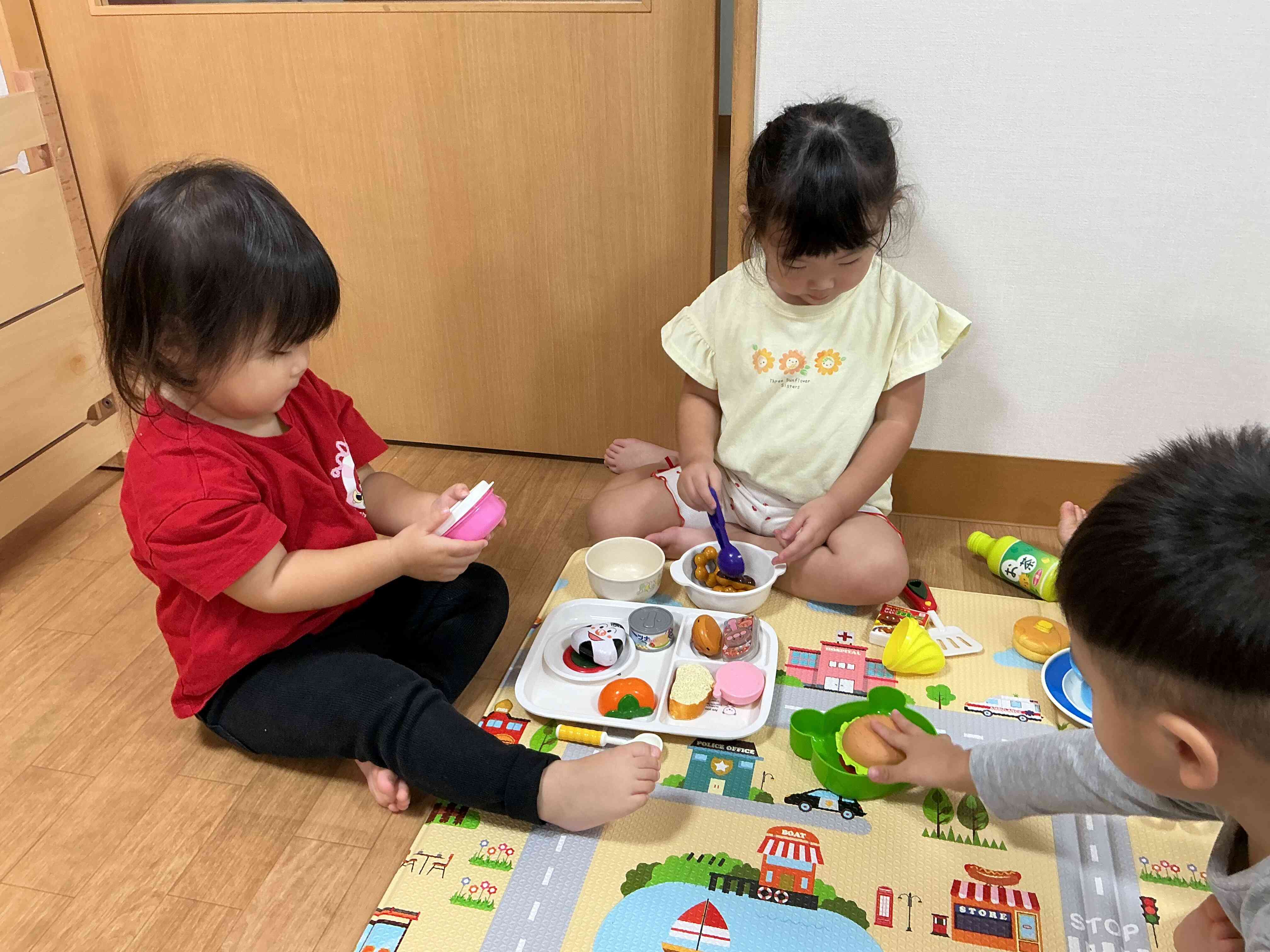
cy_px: 476
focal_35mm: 29
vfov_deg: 48.2
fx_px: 1064
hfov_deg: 61.7
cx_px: 635
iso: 64
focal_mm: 3
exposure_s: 1/60
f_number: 1.8
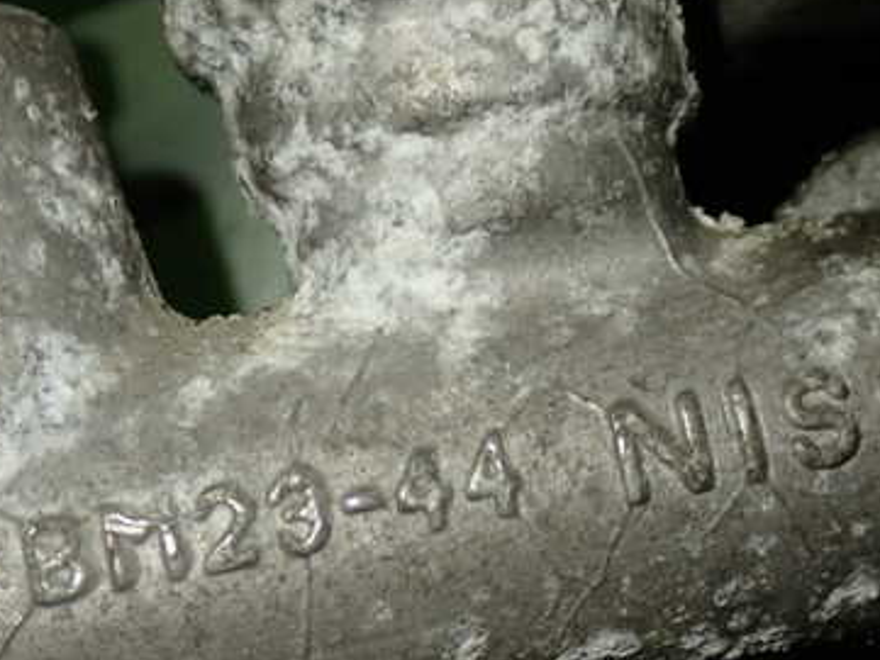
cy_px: 455
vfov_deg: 17.7
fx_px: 2111
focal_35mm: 83
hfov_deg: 23.5
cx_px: 500
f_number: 3.2
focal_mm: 9.01
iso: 250
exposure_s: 1/50
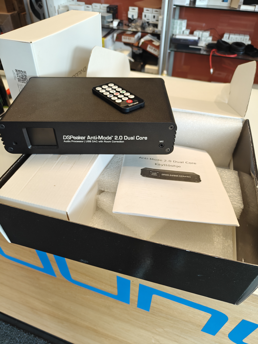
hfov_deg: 56.8
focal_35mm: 24
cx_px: 129
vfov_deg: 71.6
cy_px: 172
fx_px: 239
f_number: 1.8
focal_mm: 5.59
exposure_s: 1/100
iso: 100
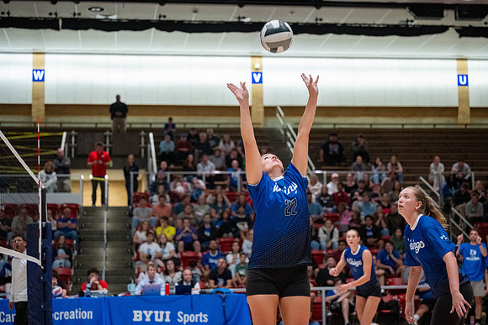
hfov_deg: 28.8
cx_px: 244
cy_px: 162
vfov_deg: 19.5
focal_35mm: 70
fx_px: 949
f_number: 2.8
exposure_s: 1/640
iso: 5000
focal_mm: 70
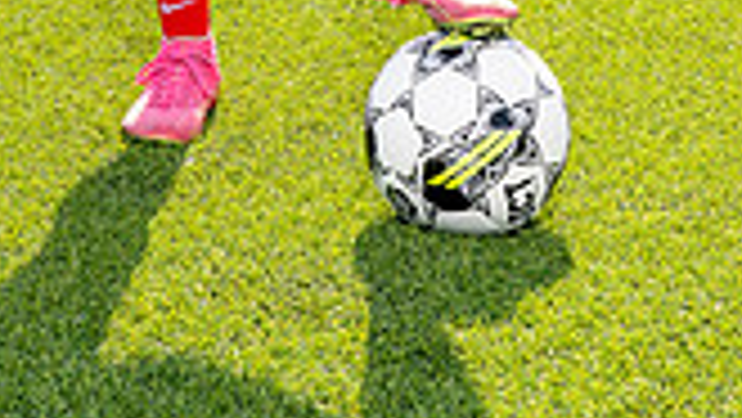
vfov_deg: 8.3
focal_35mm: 137
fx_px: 2697
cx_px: 319
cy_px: -517
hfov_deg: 15.7
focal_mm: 48
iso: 320
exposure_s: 1/250
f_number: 10
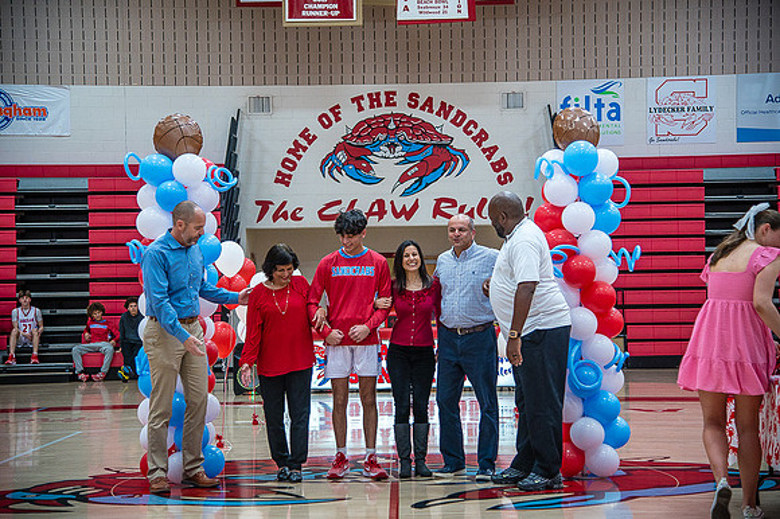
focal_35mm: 66
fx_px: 1429
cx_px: 390
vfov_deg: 20.6
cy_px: 260
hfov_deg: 30.5
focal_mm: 66
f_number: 4
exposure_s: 1/320
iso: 2000
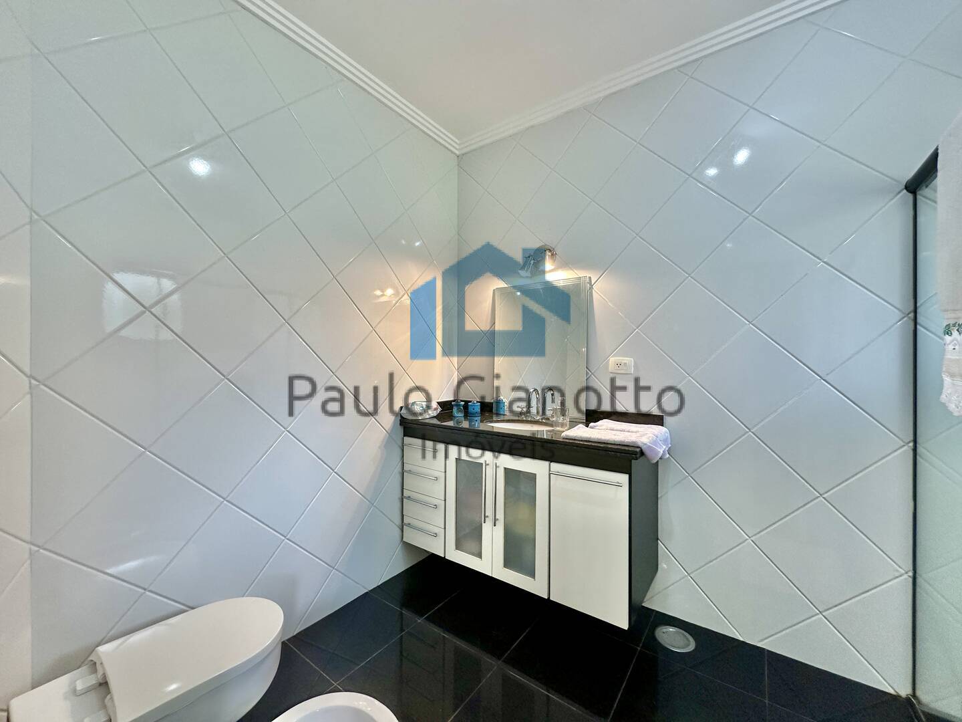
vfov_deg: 85.7
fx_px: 389
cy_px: 361
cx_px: 481
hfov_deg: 102.1
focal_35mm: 14
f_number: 2.2
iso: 160
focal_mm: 2.22
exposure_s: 1/120
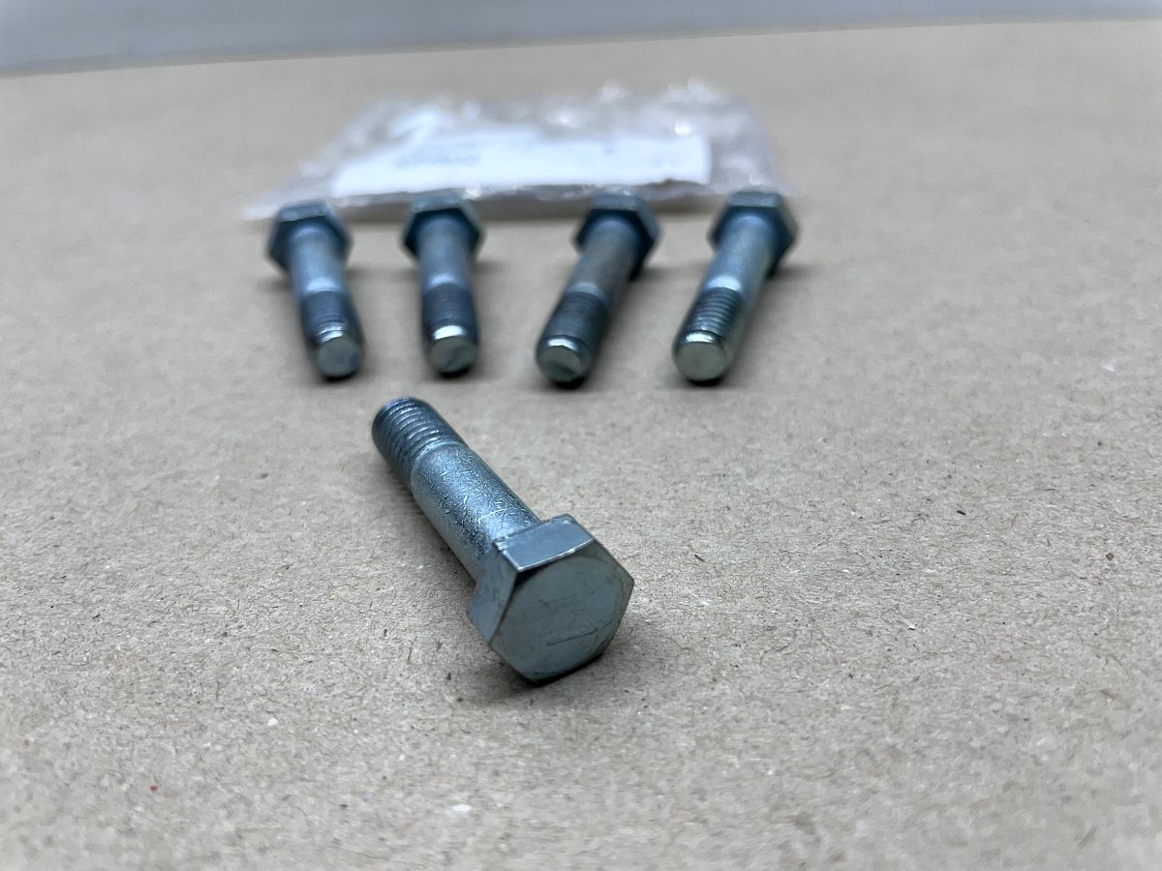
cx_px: 581
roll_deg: +4.1
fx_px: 873
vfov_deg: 53.1
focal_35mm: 26
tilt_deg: -31.7
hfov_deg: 67.3
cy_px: 436
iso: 32
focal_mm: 4.2
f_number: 1.6
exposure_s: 1/111
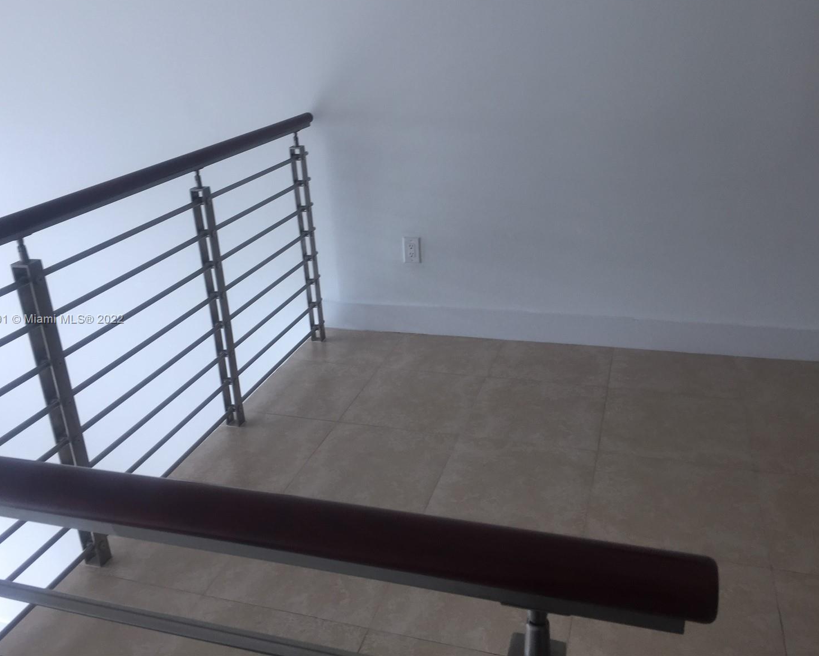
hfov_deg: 57.2
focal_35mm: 31
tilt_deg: -20.9
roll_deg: +1.7
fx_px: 751
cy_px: 320
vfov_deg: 47.1
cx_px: 392
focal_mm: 4.15
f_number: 2.2
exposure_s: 1/60
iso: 32
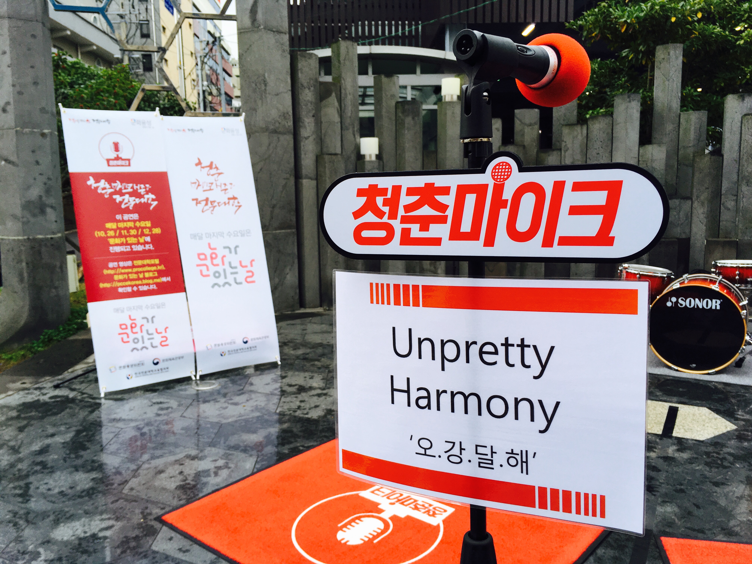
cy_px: 282
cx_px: 376
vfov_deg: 48.2
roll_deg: +1.3
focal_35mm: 29
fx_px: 630
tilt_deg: -7.8
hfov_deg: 61.7
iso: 32
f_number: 2.2
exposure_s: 1/60
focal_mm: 4.15
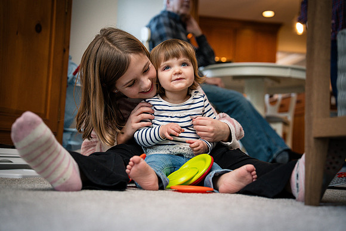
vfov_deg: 26.5
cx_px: 173
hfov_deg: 38.9
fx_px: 490
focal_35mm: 51
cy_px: 116
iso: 1250
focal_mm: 51
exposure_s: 1/250
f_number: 2.8
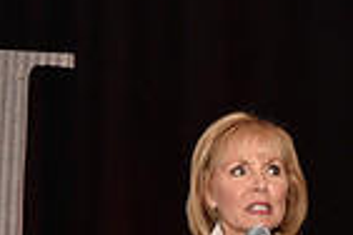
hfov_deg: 10.4
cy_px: 444
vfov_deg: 6.8
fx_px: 1932
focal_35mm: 197
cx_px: 203
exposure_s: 1/60
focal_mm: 48
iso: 1600
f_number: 8
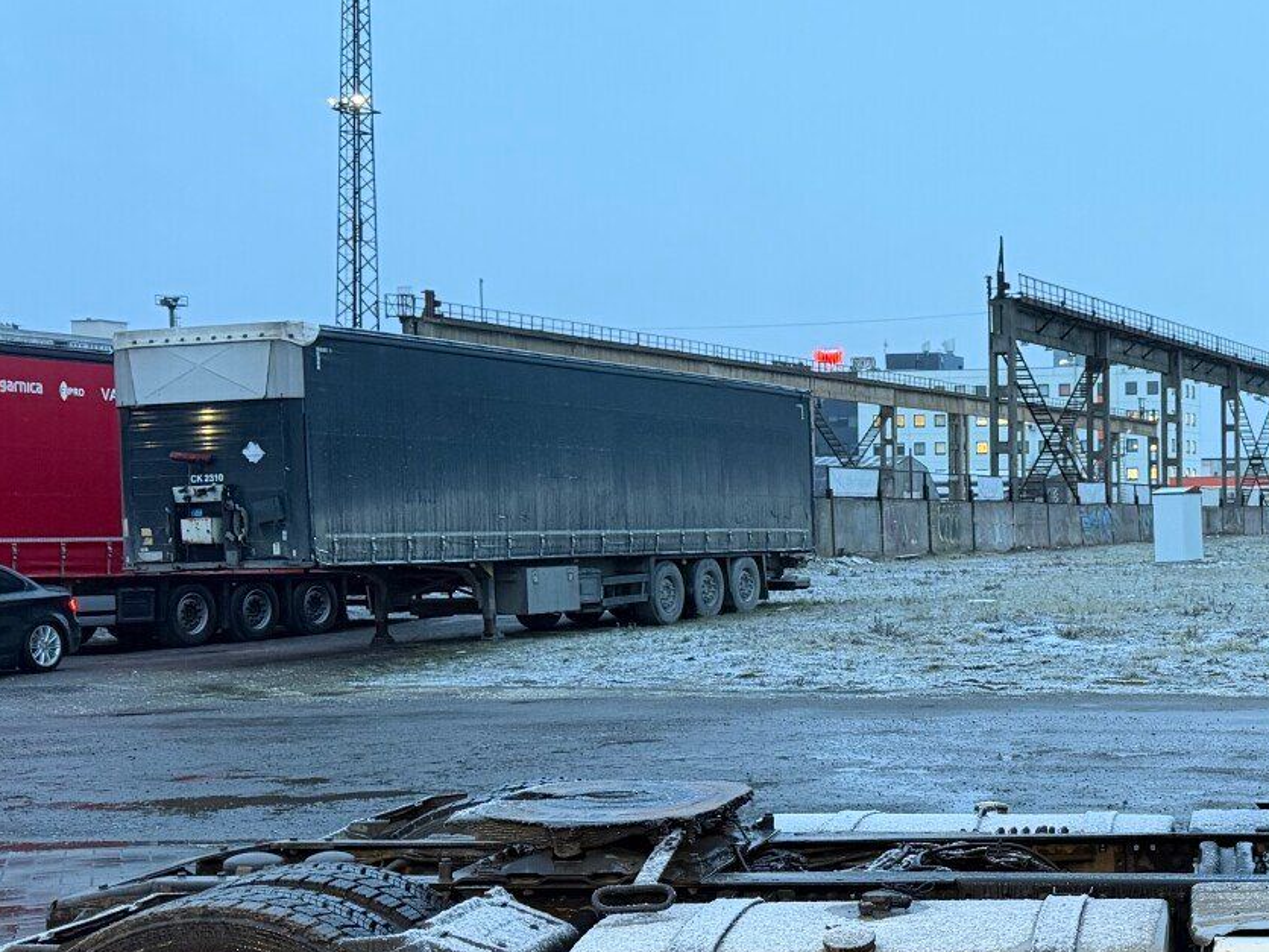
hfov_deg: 31.8
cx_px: 1258
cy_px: 538
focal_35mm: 56
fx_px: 2053
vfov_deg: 26.1
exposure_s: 1/50
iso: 320
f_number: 1.78
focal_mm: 6.76
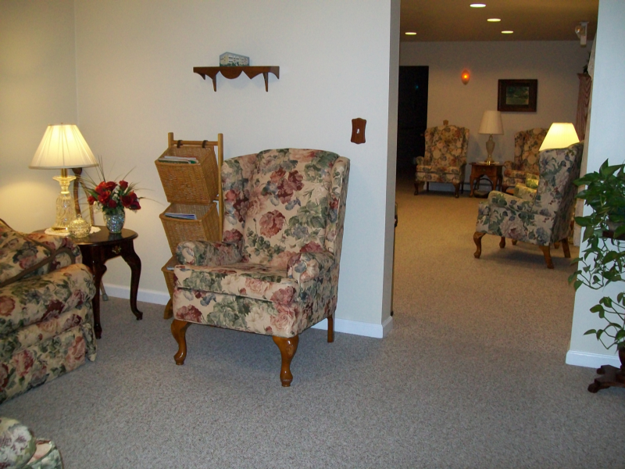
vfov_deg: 39.7
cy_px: 234
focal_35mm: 36
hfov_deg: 51.4
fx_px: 650
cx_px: 312
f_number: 2.7
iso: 160
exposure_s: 1/60
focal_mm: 6
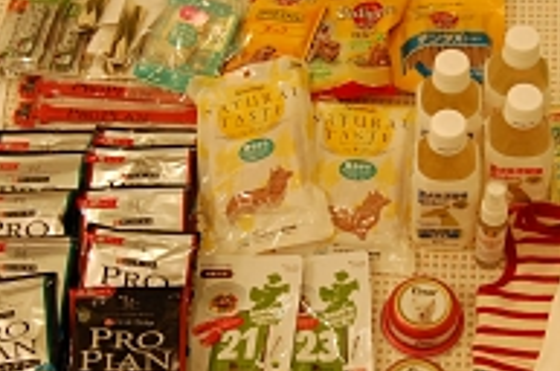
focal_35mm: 79
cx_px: 347
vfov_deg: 17.2
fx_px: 1227
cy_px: 249
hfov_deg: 25.6
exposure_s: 1/50
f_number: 5.6
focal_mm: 26
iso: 1600
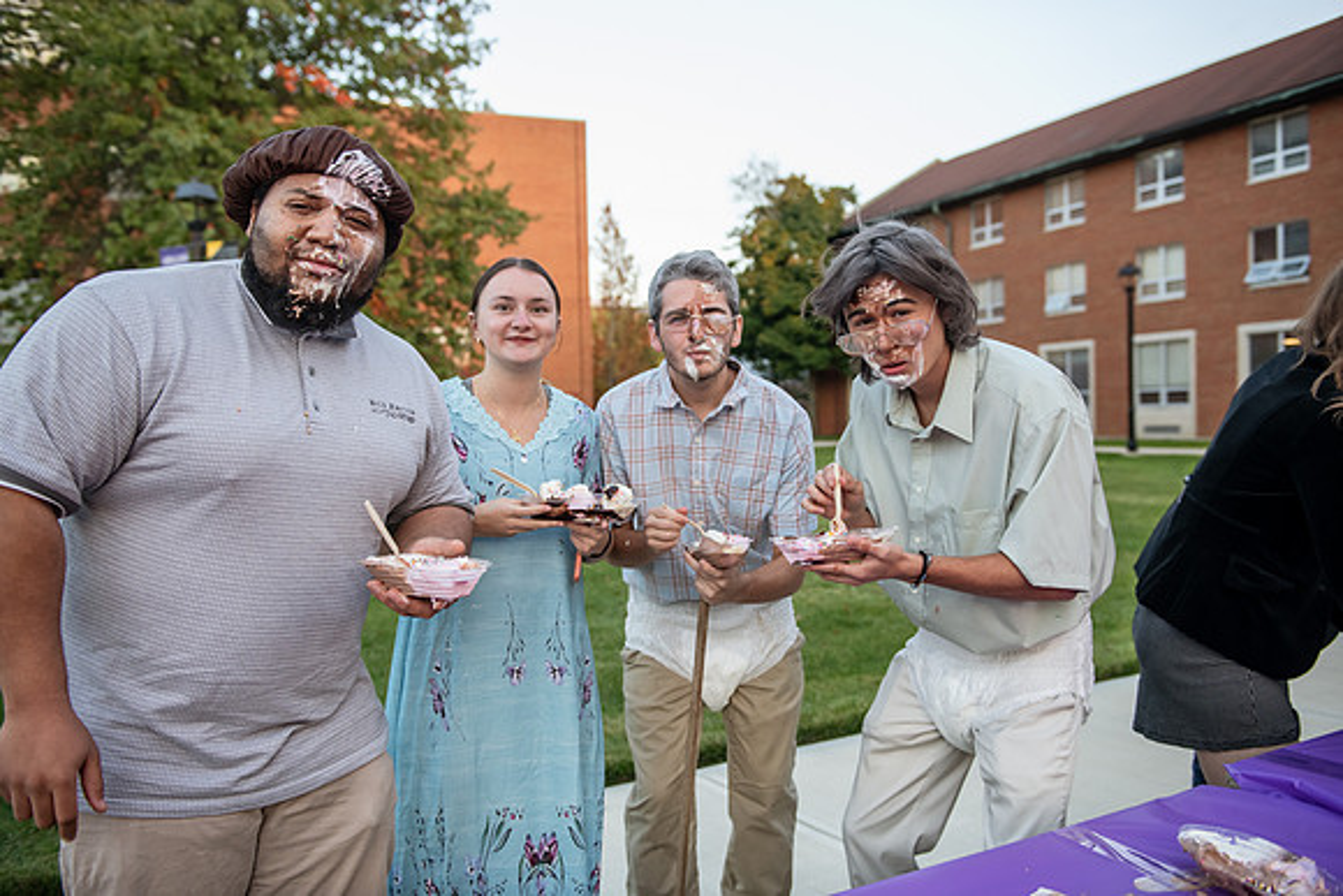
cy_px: 448
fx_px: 1194
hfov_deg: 58.7
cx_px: 672
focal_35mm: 32
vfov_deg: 41.1
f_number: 3.2
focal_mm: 32
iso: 800
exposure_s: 1/320
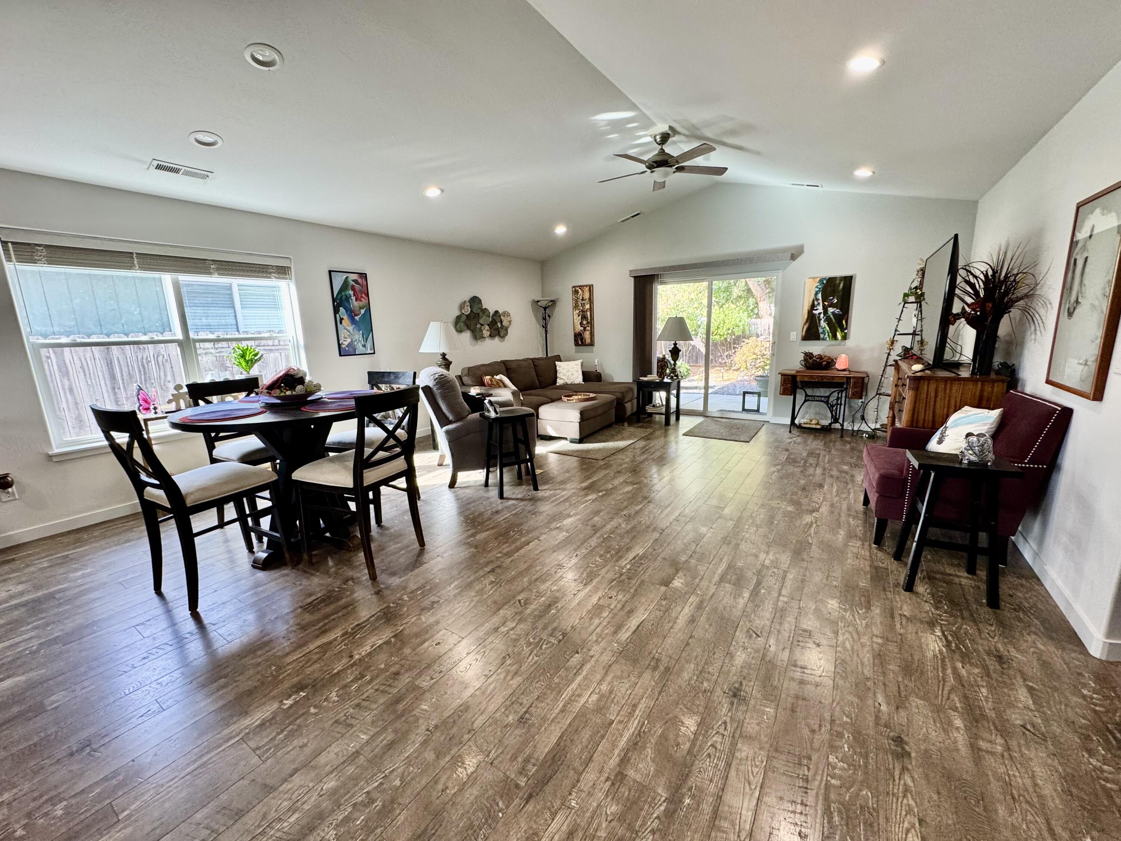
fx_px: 453
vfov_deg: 85.7
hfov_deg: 102.1
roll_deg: +1.6
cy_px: 420
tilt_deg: -12.5
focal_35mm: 14
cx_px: 560
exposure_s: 1/60
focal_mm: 2.22
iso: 160
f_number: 2.2
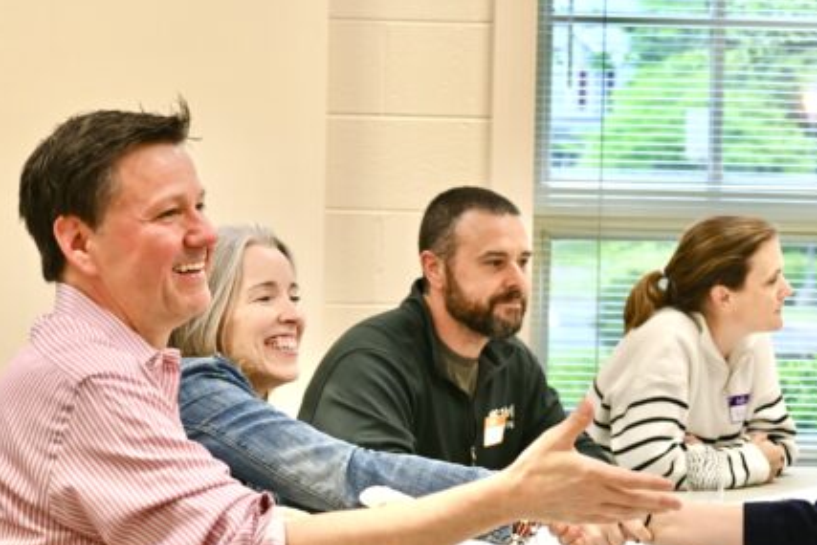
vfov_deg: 10.8
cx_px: 487
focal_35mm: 127
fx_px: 2878
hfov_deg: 16.1
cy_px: 425
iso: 1000
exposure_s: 1/125
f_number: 4.5
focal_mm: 53
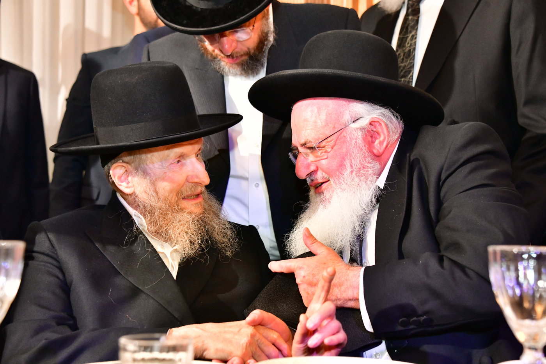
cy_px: 182
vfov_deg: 21.9
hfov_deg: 32.4
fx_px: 940
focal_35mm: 62
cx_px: 273
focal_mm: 62
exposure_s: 1/125
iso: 4000
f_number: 5.6
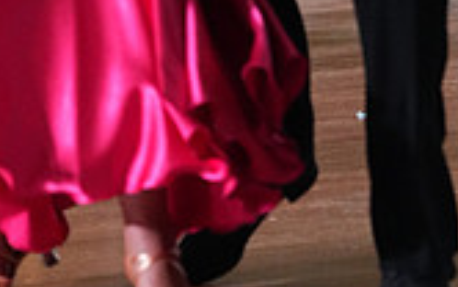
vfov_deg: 2.5
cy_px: -400
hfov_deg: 4.1
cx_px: 26
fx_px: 6458
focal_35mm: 517
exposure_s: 1/400
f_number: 5
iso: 6400
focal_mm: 145
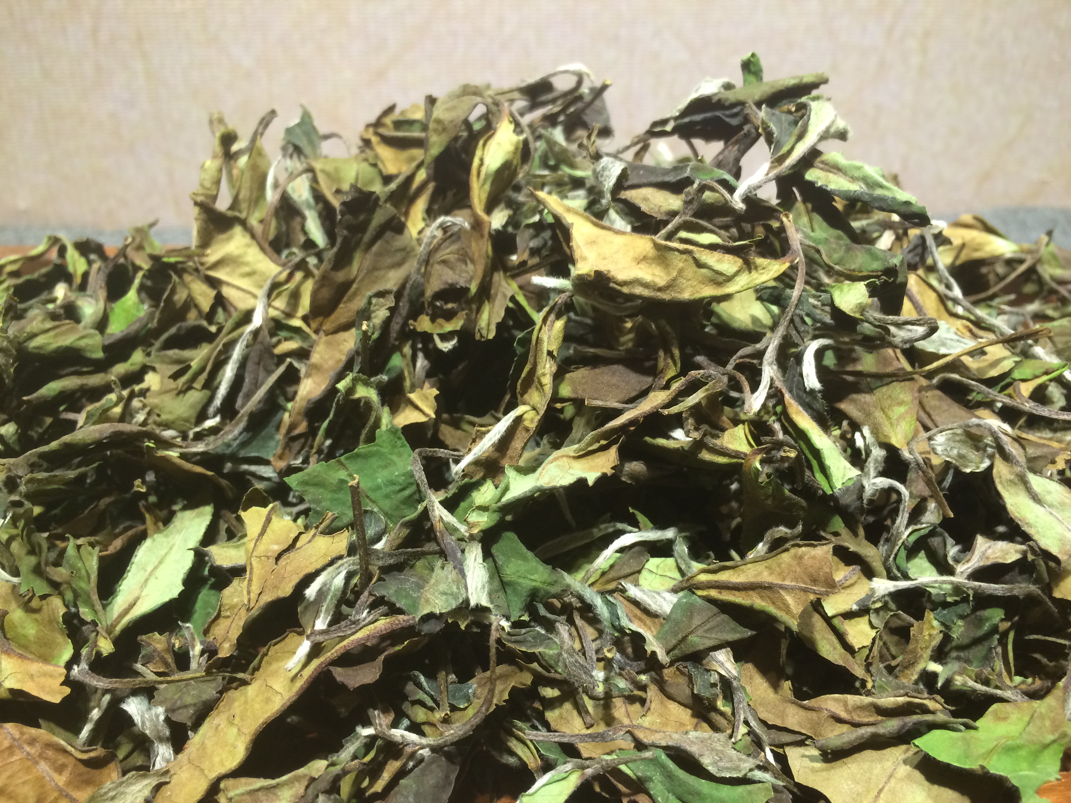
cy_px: 402
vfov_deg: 48.2
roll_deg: -0.4
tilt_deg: -30.4
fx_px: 897
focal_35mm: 29
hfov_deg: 61.7
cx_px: 536
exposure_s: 1/33
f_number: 2.2
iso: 100
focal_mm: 4.15
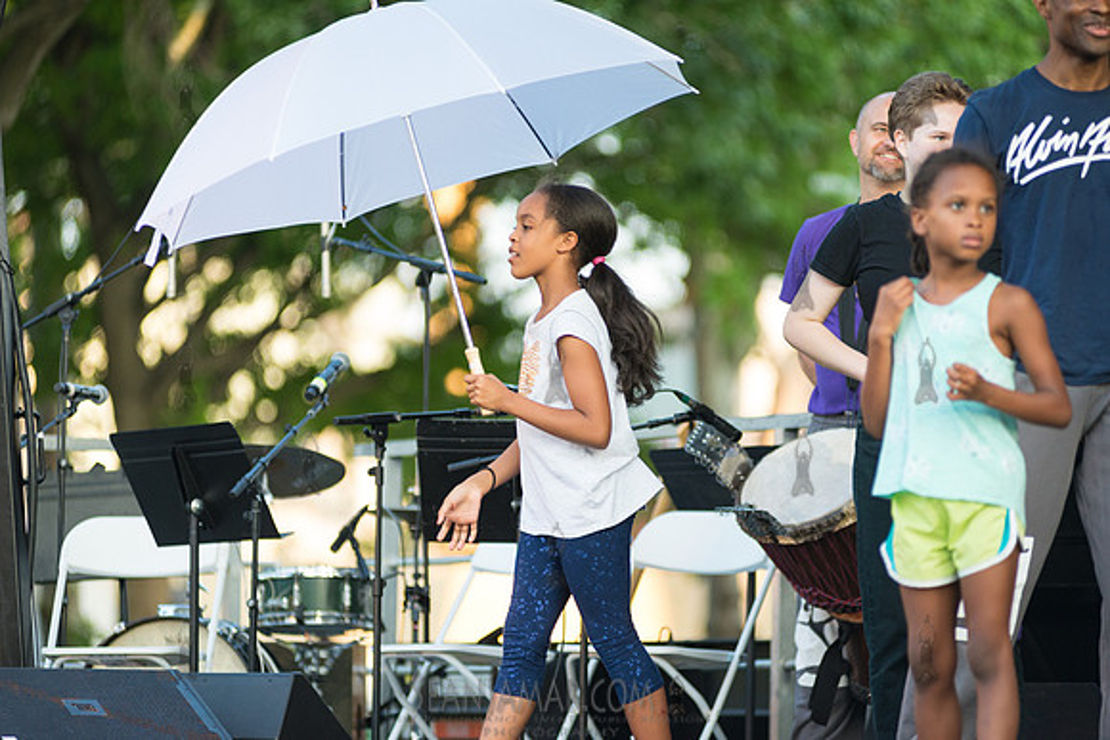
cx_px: 555
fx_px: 6168
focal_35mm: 200
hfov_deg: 10.3
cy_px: 370
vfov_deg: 6.9
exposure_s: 1/800
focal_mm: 200
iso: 1000
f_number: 2.8
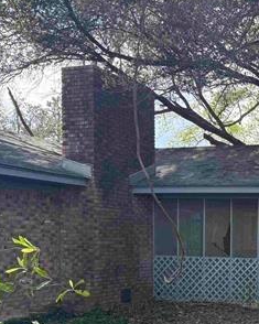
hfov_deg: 25.1
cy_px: 260
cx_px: 348
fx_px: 489
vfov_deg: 35.5
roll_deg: -0.1
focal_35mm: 51
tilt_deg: +0.3
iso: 100
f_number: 1.78
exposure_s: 1/1689
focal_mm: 6.76
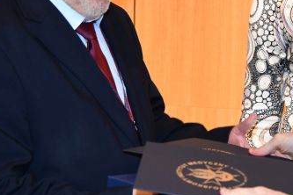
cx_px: 280
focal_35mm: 149
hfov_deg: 13.6
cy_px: 87
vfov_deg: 9.2
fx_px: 1213
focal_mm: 46
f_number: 4.5
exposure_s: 1/60
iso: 800
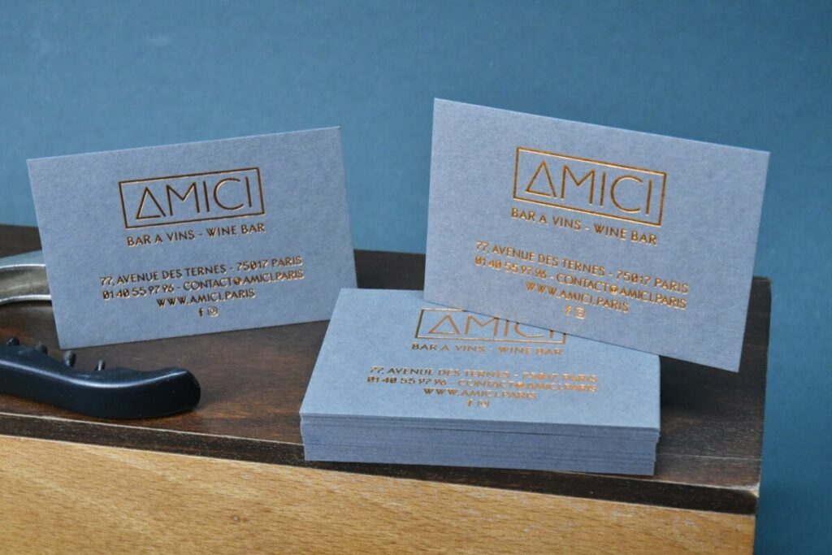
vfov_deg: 18.9
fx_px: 1664
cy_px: 278
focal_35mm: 72
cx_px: 416
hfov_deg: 28.1
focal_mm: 48
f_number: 13
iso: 2500
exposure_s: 1/100
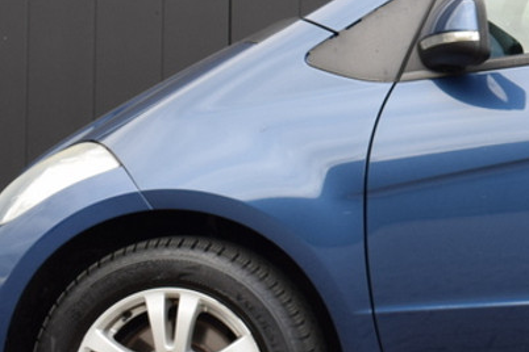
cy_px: -22
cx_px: 774
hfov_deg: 14.7
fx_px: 1921
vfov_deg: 10.4
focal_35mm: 131
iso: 400
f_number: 7.1
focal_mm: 25
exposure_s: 1/160
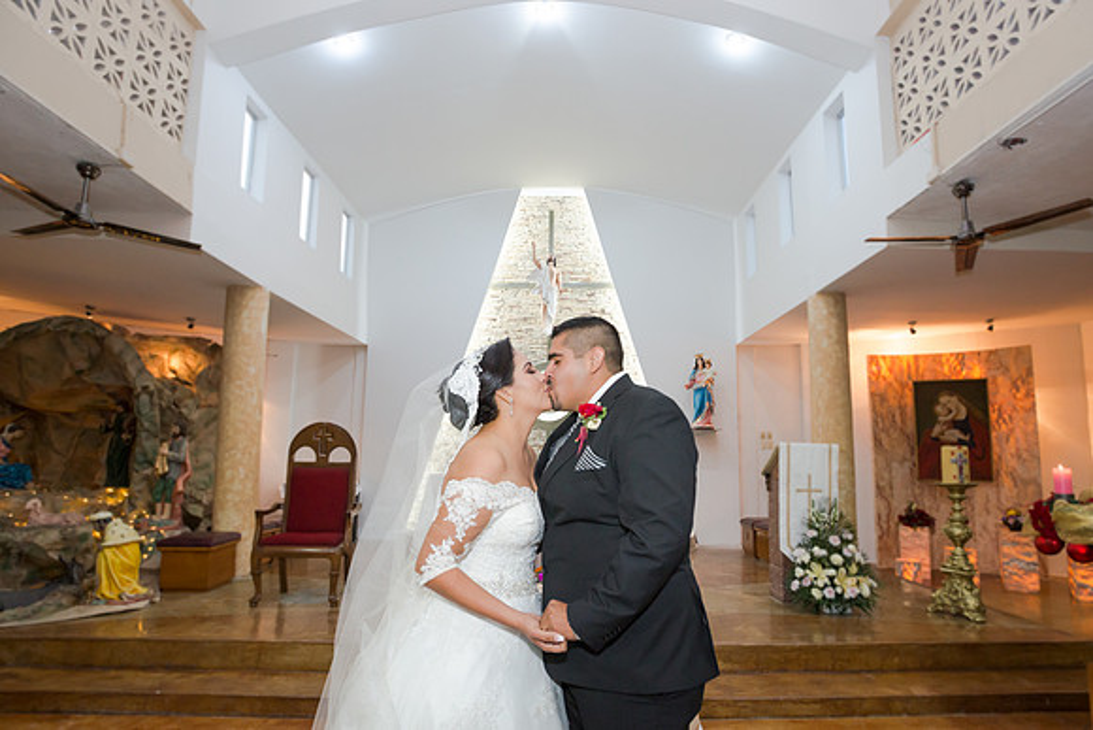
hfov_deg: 88.1
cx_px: 571
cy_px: 390
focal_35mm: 19
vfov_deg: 65.7
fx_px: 564
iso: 1600
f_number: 3.5
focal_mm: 17
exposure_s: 1/100
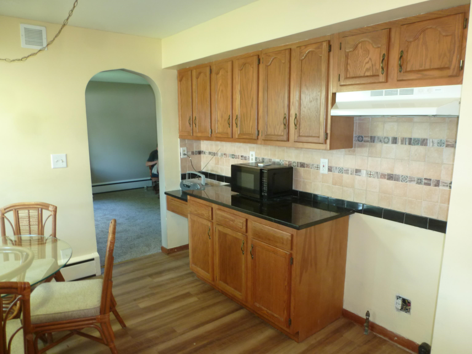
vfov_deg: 56.8
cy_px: 177
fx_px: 327
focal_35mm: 24
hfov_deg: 71.6
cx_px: 236
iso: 160
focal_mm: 4.3
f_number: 3.3
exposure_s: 1/4
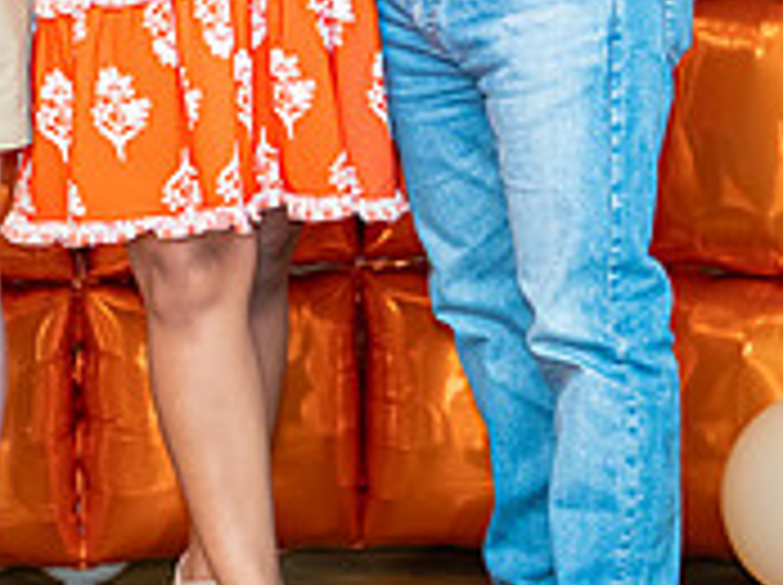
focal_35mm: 213
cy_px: -227
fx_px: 4811
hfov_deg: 9.3
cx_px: 221
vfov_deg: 6.9
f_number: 1.2
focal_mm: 50
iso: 1000
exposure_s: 1/400
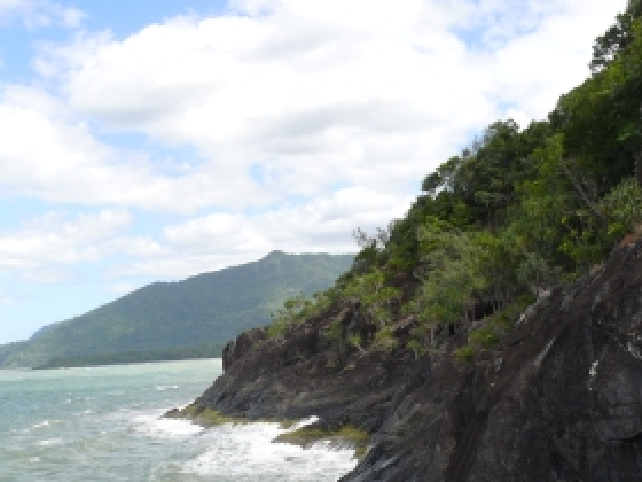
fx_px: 1020
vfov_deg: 26.3
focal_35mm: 55
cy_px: 353
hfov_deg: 34.7
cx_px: 410
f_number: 5.6
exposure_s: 1/250
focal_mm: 7.4
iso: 100
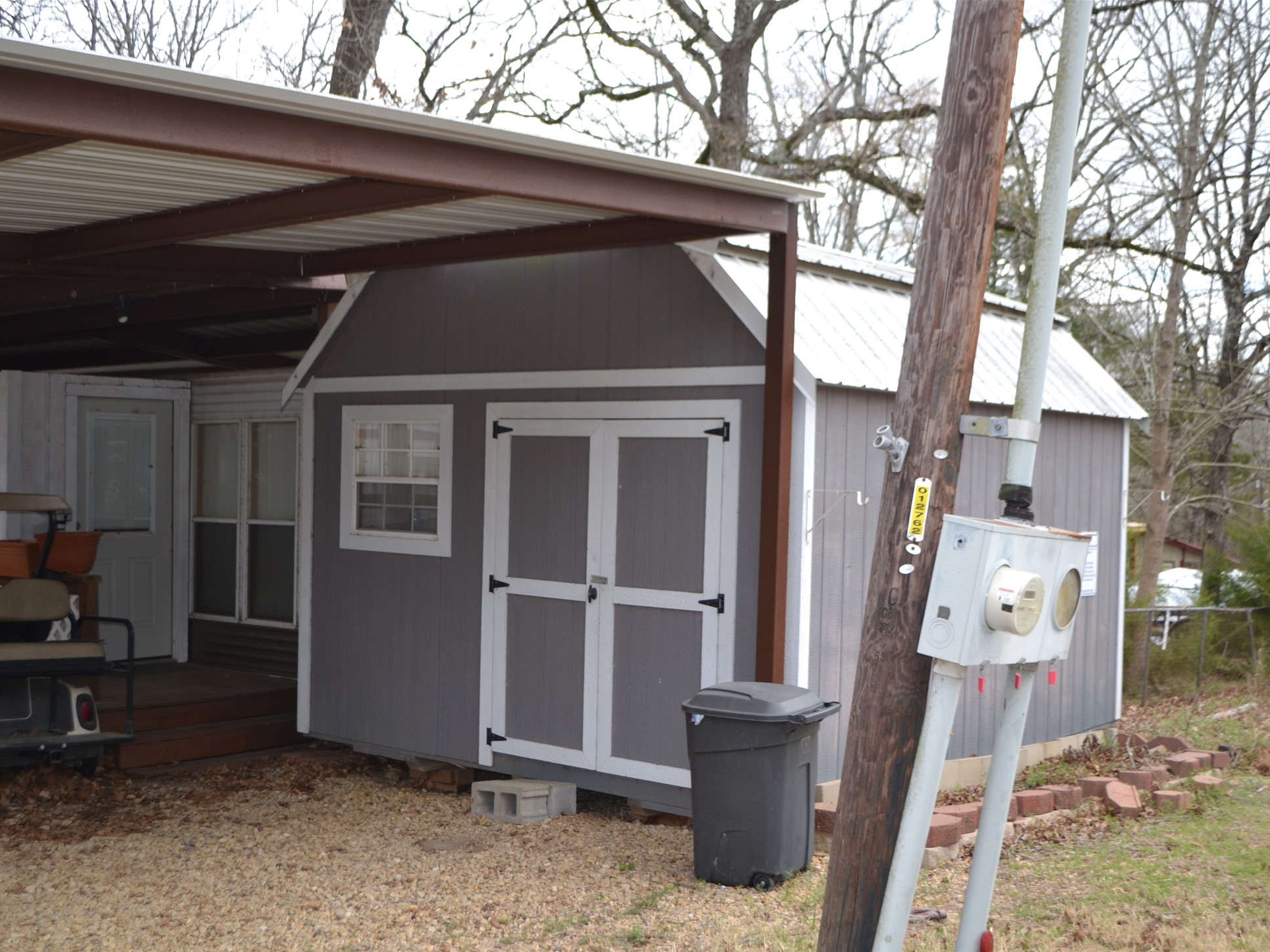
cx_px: 677
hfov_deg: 47.8
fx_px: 1431
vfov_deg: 36.8
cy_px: 476
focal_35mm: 39
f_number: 4.2
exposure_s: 1/200
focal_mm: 24
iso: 100
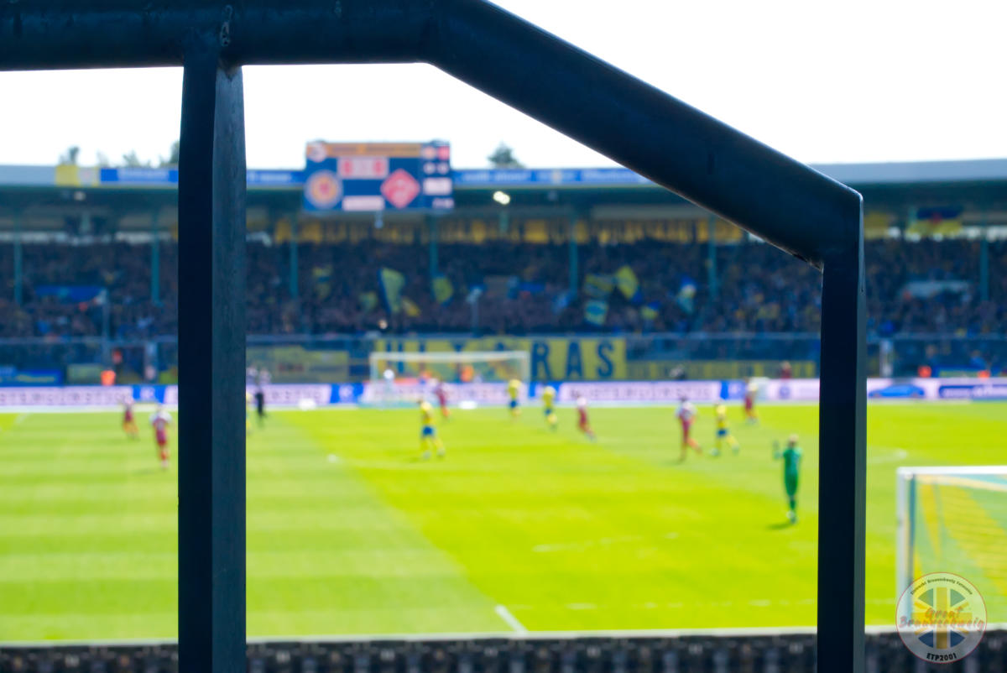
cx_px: 504
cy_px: 336
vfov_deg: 12.4
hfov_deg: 18.4
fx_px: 3107
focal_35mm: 111
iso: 800
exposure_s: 1/1000
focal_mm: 40.7
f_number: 7.1
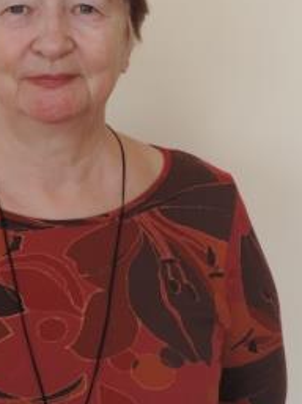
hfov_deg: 15.2
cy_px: 66
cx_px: 42
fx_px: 1120
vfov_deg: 20.2
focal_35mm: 96
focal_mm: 9.8
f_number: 3.7
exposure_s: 1/60
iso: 110
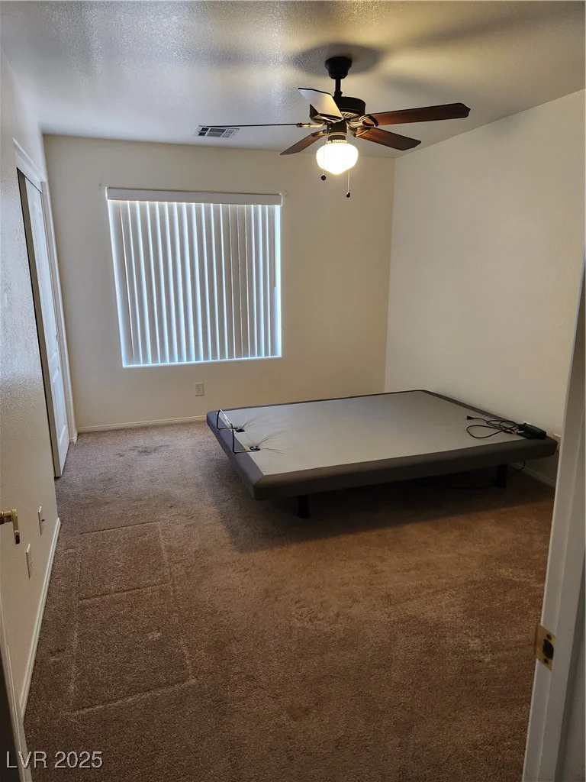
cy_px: 391
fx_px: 519
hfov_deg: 58.9
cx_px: 293
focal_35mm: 23
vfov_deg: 73.9
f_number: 1.8
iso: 250
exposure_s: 1/120
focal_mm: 5.4
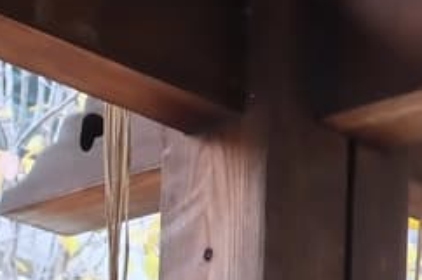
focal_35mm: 214
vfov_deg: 6.0
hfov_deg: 8.6
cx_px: 1078
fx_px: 2507
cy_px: 785
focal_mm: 24
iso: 1600
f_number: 5
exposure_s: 1/80
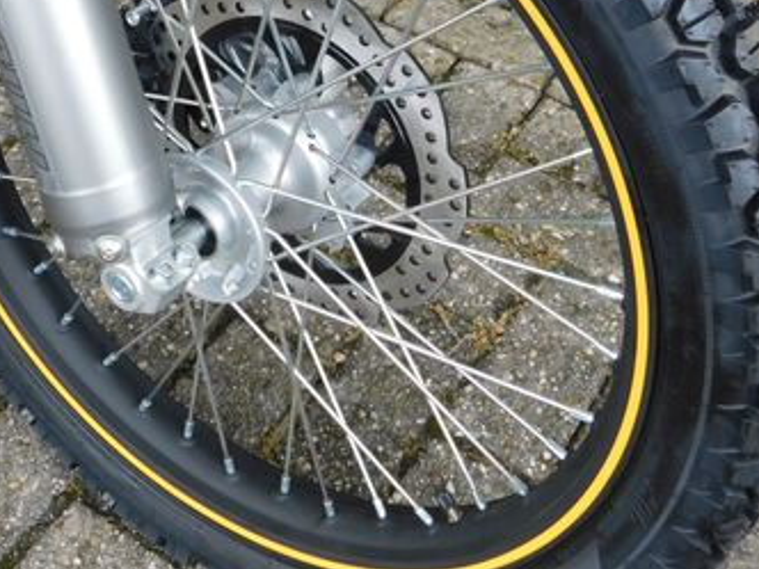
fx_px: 1184
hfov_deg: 35.5
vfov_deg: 26.6
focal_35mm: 54
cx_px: 320
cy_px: 130
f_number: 3.2
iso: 125
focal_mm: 4.9
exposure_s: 1/80
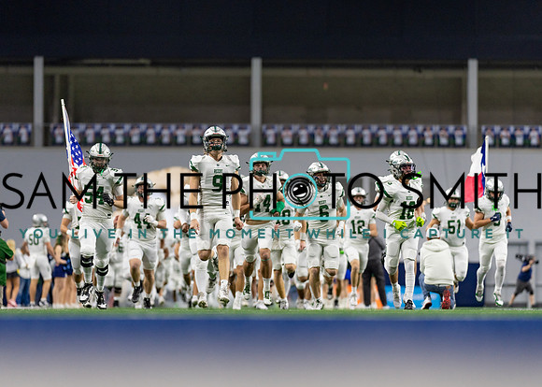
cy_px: 182
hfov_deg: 10.7
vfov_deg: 7.6
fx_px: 2901
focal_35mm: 189
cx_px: 271
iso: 640
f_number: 1.8
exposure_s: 1/1000
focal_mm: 135
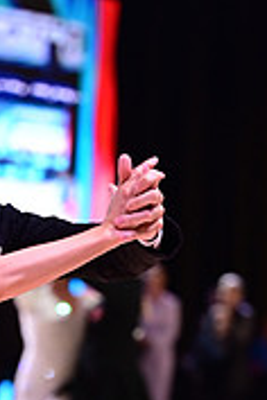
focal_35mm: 285
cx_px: 20
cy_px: 527
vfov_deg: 7.2
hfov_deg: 4.8
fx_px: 3170
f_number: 2.8
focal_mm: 87
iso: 1600
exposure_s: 1/400
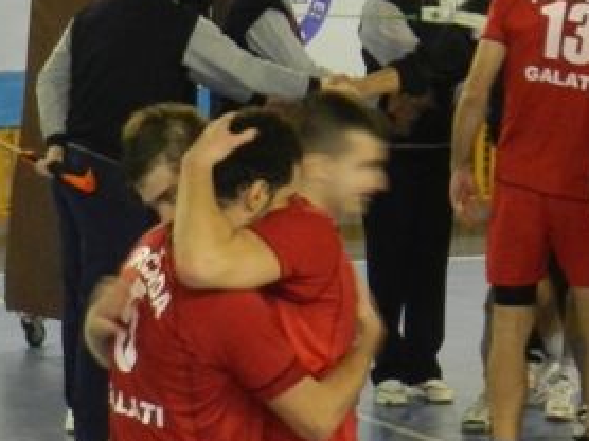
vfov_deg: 4.0
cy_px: 388
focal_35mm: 369
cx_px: 820
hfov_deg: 5.3
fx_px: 6273
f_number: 4.6
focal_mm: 17.7
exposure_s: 1/30
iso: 400
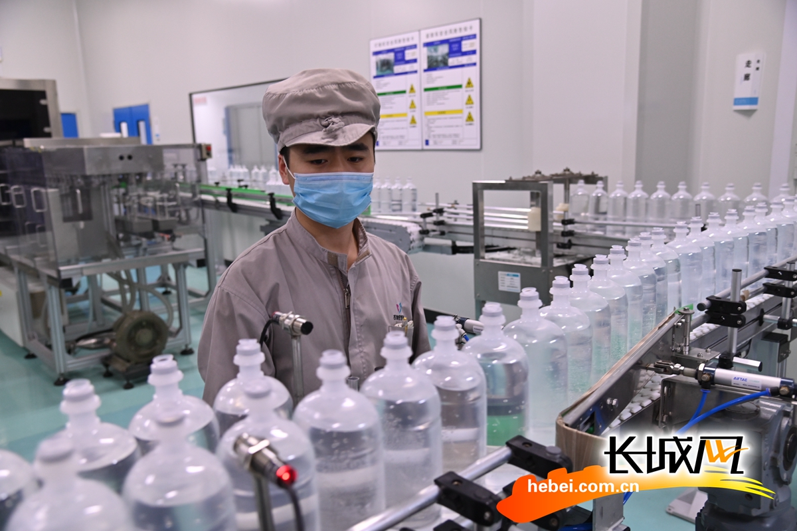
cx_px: 398
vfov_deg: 42.3
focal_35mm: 31
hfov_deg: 60.3
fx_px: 686
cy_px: 266
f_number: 4.5
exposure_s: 1/40
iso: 1250
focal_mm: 31
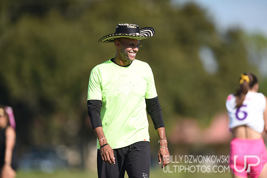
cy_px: 89
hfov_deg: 5.2
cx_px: 134
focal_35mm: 400
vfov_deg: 3.4
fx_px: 2965
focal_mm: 400
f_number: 2.8
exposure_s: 1/1600
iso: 100
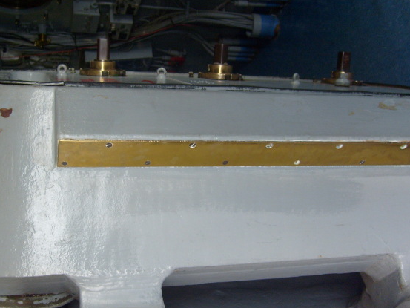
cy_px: 163
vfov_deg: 33.6
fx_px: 509
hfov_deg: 43.7
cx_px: 168
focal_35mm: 43
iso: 80
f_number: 2.8
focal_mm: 5.8
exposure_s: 1/125
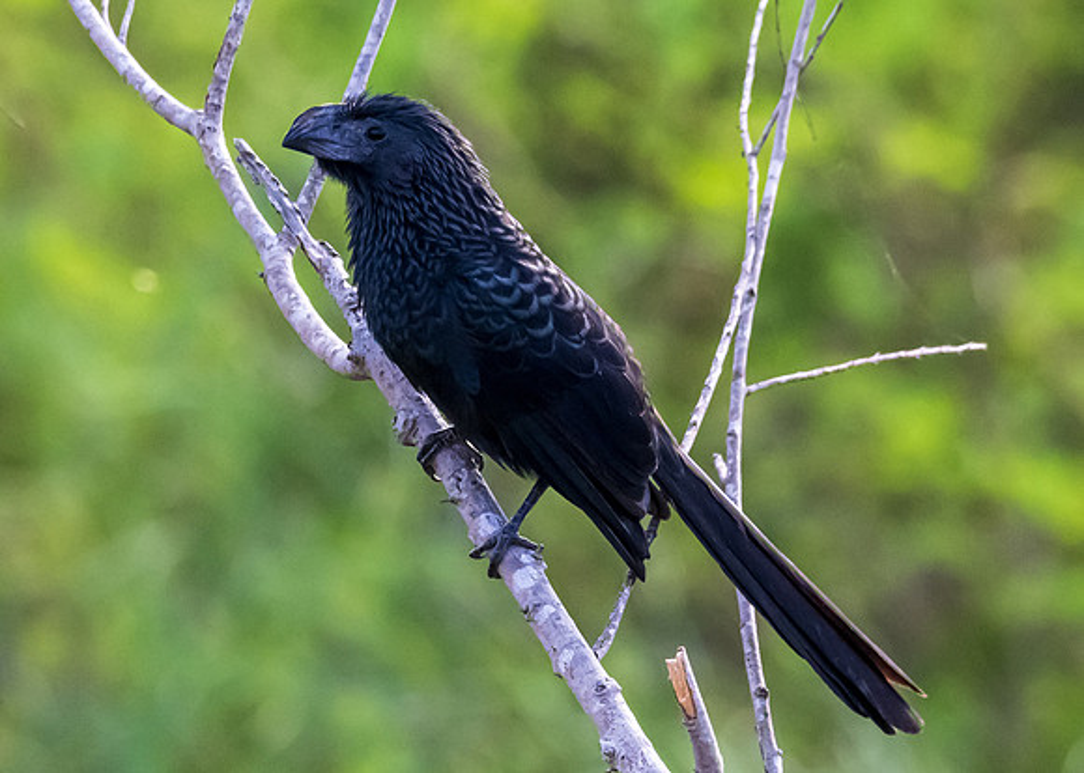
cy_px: 500
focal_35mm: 1156
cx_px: 354
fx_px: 35595
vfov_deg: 1.2
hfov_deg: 1.7
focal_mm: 500
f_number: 10
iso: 4500
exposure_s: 1/1250
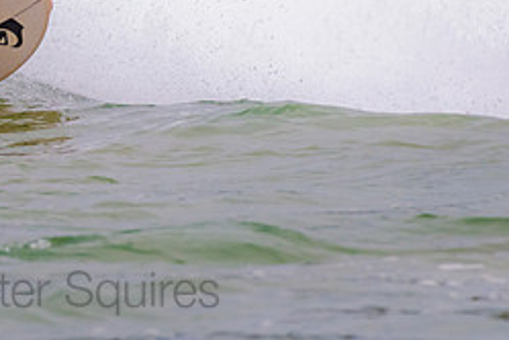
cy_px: -50
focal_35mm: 1428
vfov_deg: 1.0
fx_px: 20189
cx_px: -51
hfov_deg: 1.4
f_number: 5.6
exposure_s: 1/800
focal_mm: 500
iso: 320
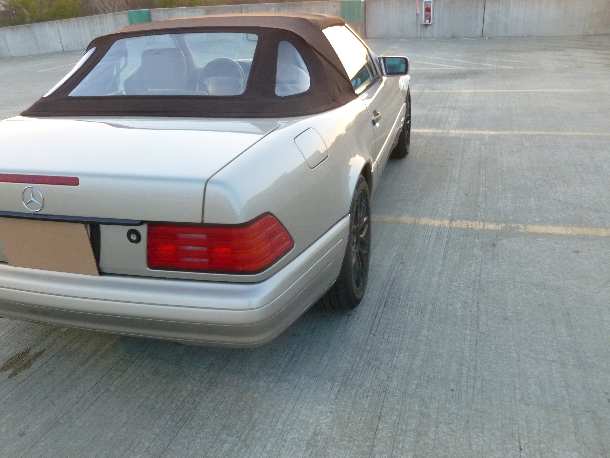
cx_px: 305
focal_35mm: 28
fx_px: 493
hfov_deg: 63.4
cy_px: 229
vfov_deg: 49.7
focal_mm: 5
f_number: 3.3
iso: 400
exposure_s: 1/30
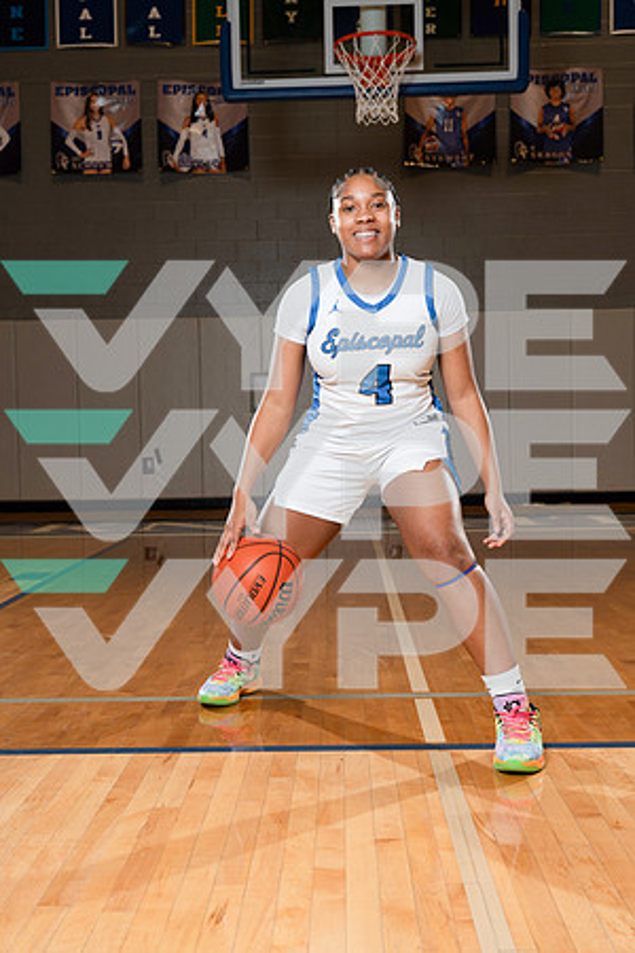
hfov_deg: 31.2
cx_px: 318
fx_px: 1138
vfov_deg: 45.4
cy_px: 476
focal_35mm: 43
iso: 400
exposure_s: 1/250
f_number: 5.6
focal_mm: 43
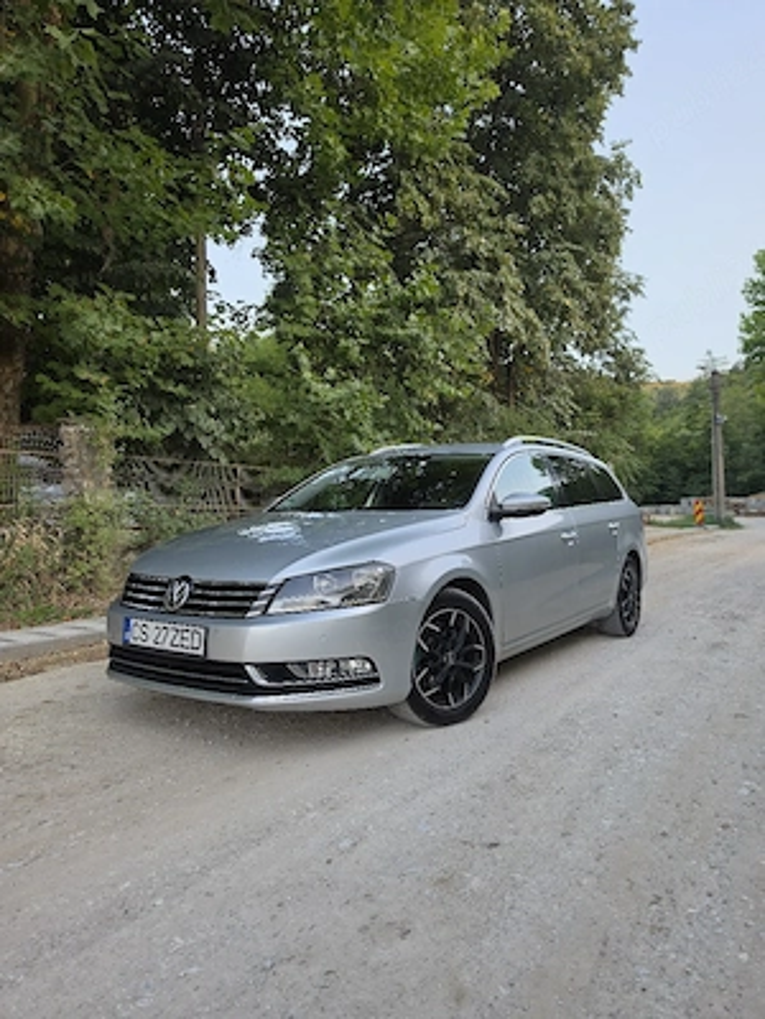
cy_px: 510
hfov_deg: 58.9
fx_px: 678
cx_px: 382
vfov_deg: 73.9
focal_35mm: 23
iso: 32
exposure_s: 1/182
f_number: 1.4
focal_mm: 6.5
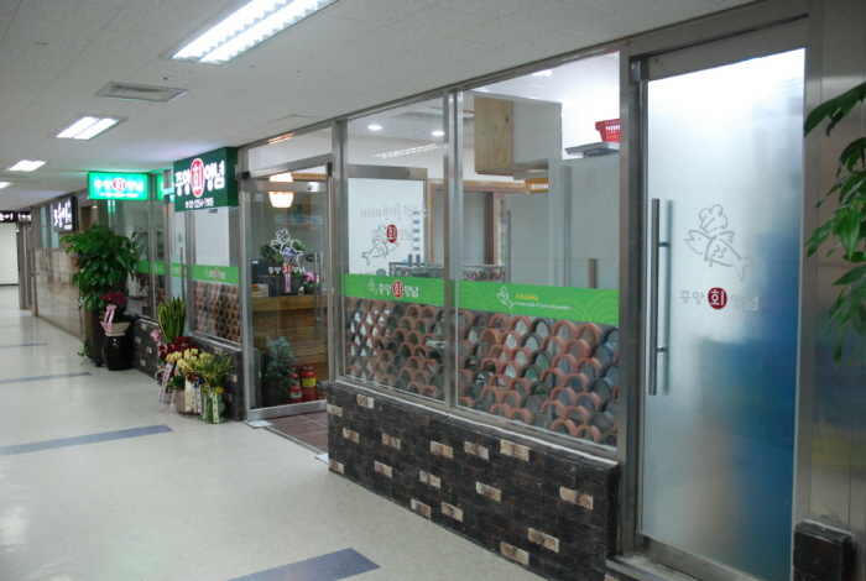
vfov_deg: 40.2
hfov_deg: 57.1
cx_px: 433
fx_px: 796
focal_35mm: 33
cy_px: 290
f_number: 4.5
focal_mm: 22
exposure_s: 1/80
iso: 1000
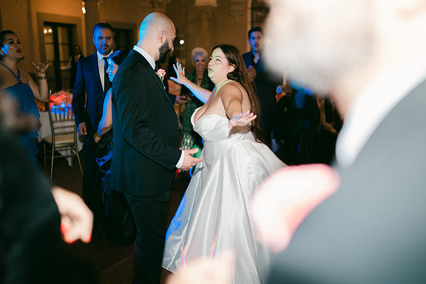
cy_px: 142
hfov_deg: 54.4
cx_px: 213
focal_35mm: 35
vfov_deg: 37.9
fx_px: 414
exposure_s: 1/125
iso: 1250
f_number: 1.2
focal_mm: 35
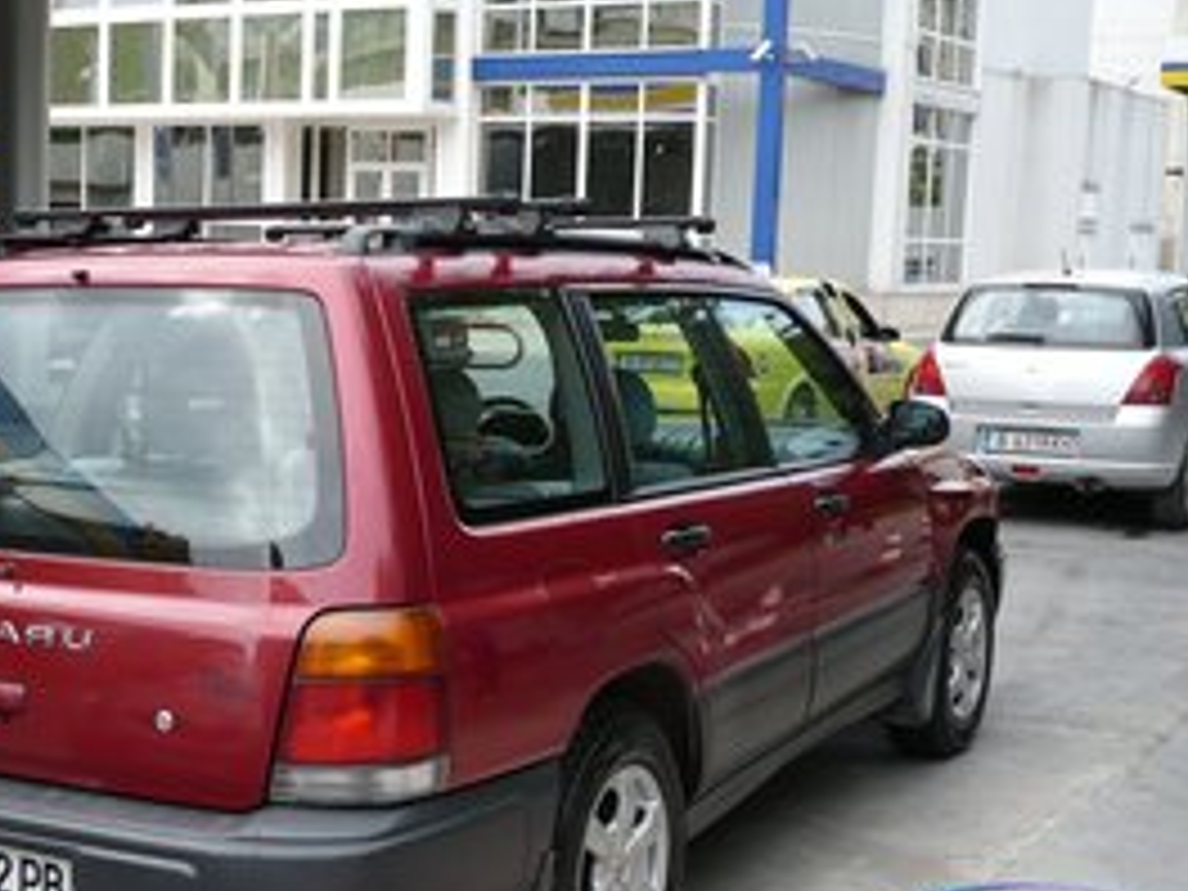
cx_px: 333
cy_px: 513
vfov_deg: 27.5
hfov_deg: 35.6
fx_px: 1819
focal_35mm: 53
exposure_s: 1/400
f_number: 2.8
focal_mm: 5.8
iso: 100
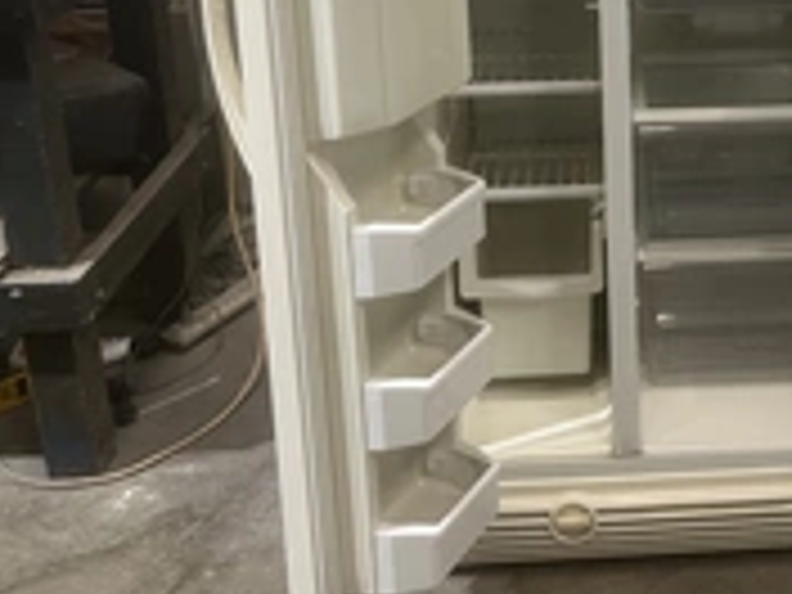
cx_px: 680
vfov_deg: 23.5
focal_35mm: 59
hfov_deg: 31.5
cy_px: -36
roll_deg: +1.0
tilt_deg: -12.7
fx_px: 1350
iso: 100
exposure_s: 1/60
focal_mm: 5.1
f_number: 1.6
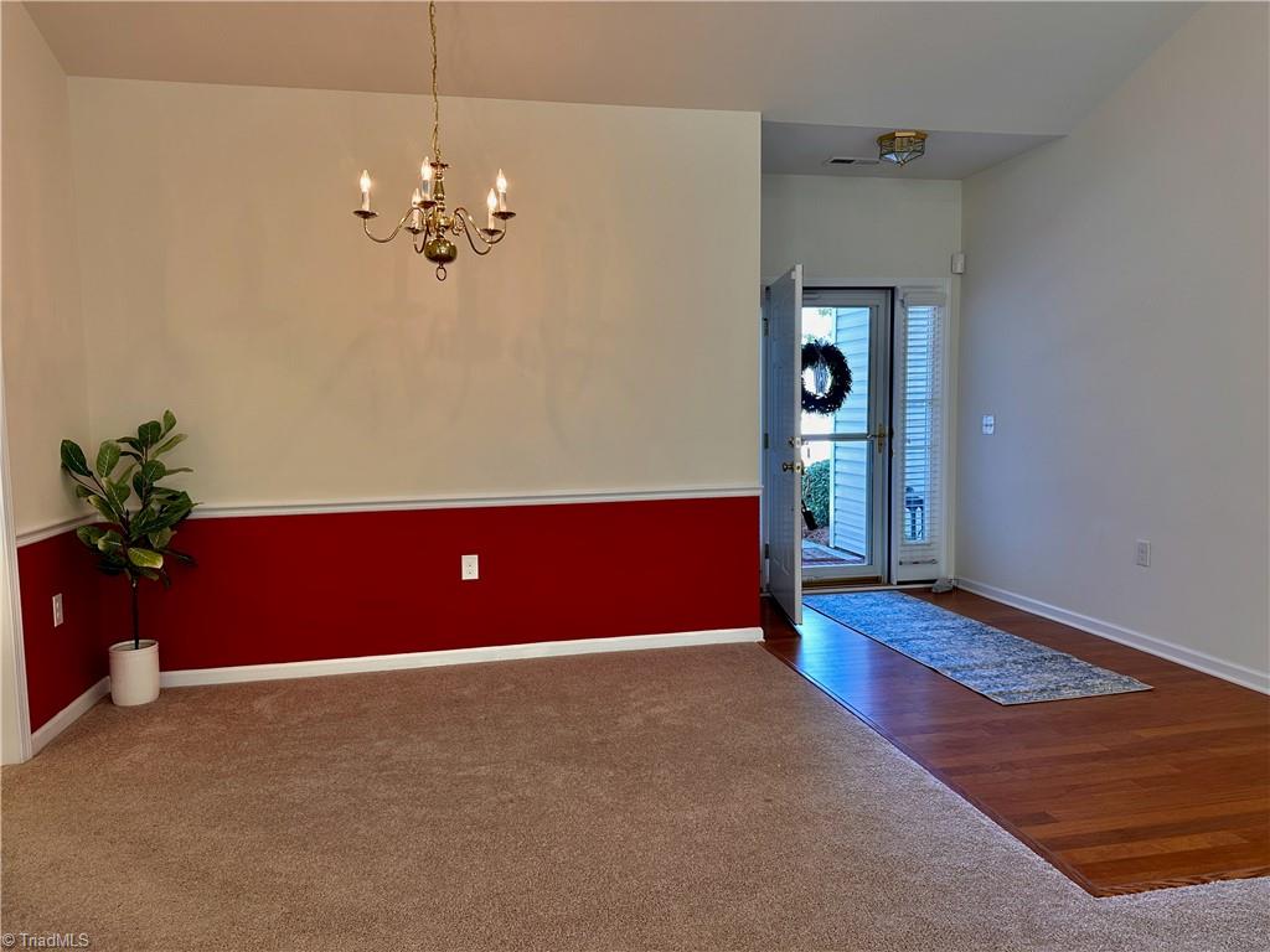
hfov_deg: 71.6
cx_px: 635
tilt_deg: -4.9
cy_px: 476
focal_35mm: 24
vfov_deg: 56.8
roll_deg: +0.8
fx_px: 881
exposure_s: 1/120
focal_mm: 6.86
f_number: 1.78
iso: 125
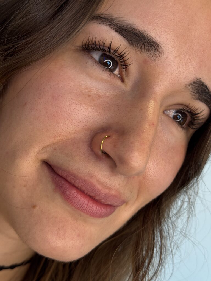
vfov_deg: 39.7
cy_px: 140
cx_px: 106
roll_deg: -36.8
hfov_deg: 30.3
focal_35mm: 48
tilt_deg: +1.4
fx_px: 390
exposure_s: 1/296
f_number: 1.78
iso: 64
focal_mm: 6.76
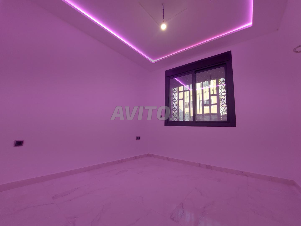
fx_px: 113
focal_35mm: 13
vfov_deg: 89.9
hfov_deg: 106.2
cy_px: 113
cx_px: 150
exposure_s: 1/100
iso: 80
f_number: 2.2
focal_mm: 1.74
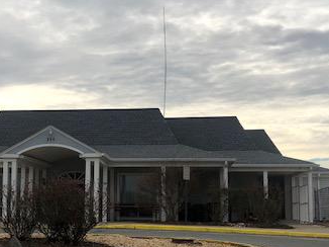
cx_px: 126
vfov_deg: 26.4
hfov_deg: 34.8
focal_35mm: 55
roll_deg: -0.4
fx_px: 522
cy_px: 161
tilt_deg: +5.2
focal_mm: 3.99
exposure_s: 1/2525
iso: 20
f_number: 1.8
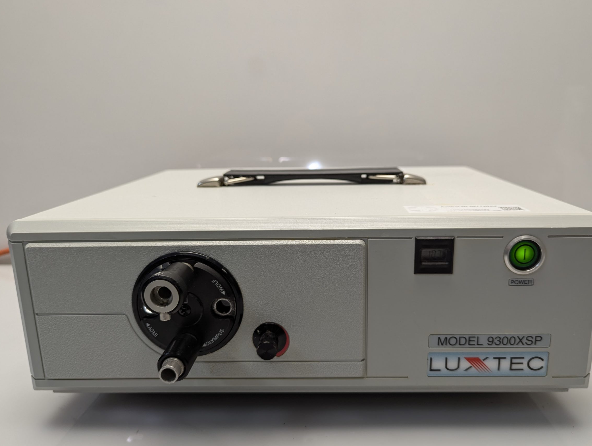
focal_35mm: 27
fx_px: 462
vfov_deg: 51.5
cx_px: 313
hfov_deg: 65.2
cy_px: 228
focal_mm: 6.81
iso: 58
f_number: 1.85
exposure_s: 1/50
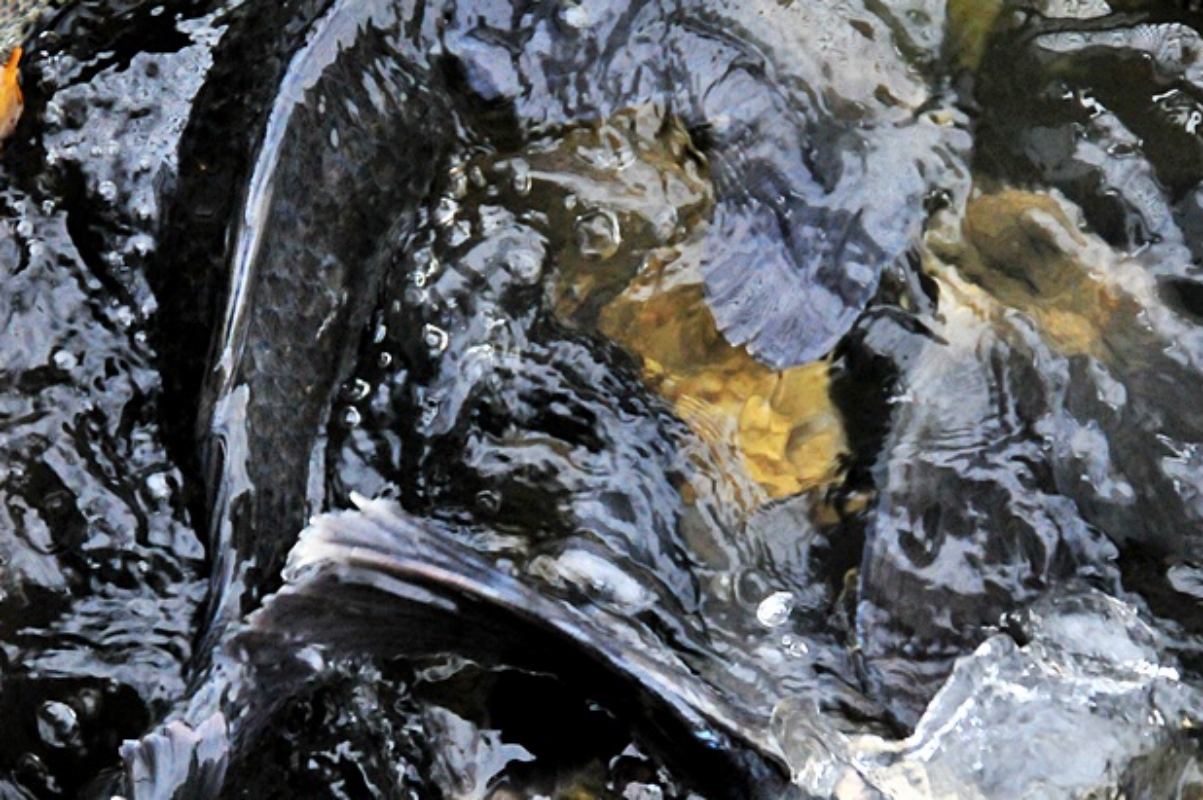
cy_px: 578
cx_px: 584
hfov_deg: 6.4
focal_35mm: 323
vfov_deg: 4.2
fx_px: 10785
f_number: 5.6
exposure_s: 1/640
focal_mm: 130
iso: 1600
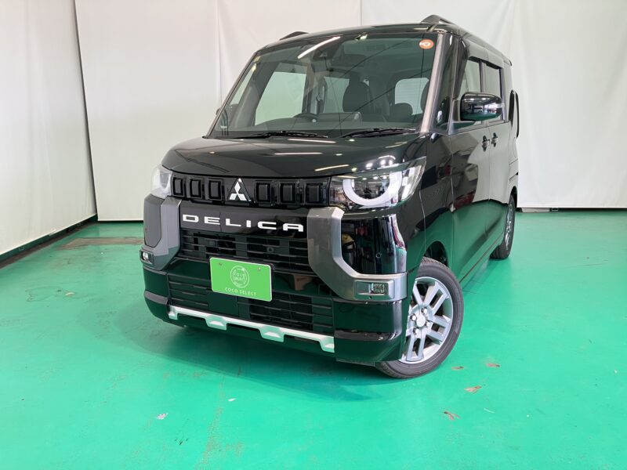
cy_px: 235
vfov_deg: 49.7
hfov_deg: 63.4
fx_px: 507
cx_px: 314
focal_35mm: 28
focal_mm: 3.99
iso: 50
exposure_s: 1/50
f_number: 1.8
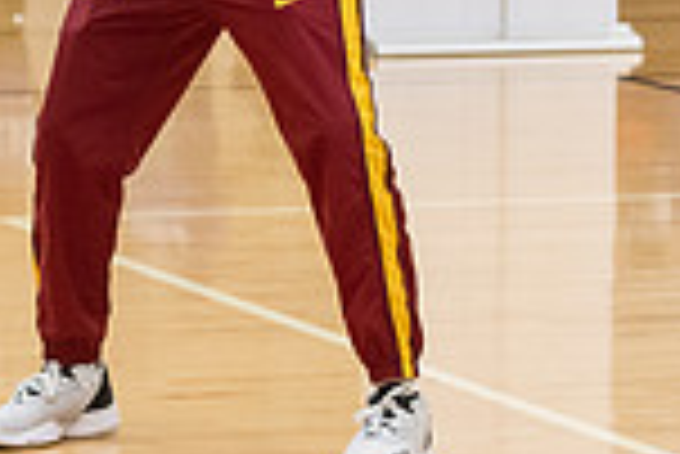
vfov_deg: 5.1
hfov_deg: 7.6
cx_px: -149
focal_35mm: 268
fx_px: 5067
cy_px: 20
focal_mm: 70
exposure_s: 1/200
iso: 4000
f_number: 3.5
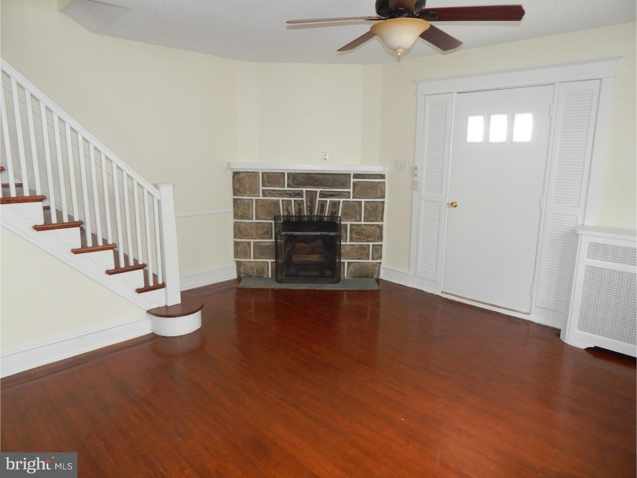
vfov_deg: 61.1
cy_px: 239
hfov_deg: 76.4
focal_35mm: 22
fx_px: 405
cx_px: 318
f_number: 3
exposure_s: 1/30
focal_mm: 4
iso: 200
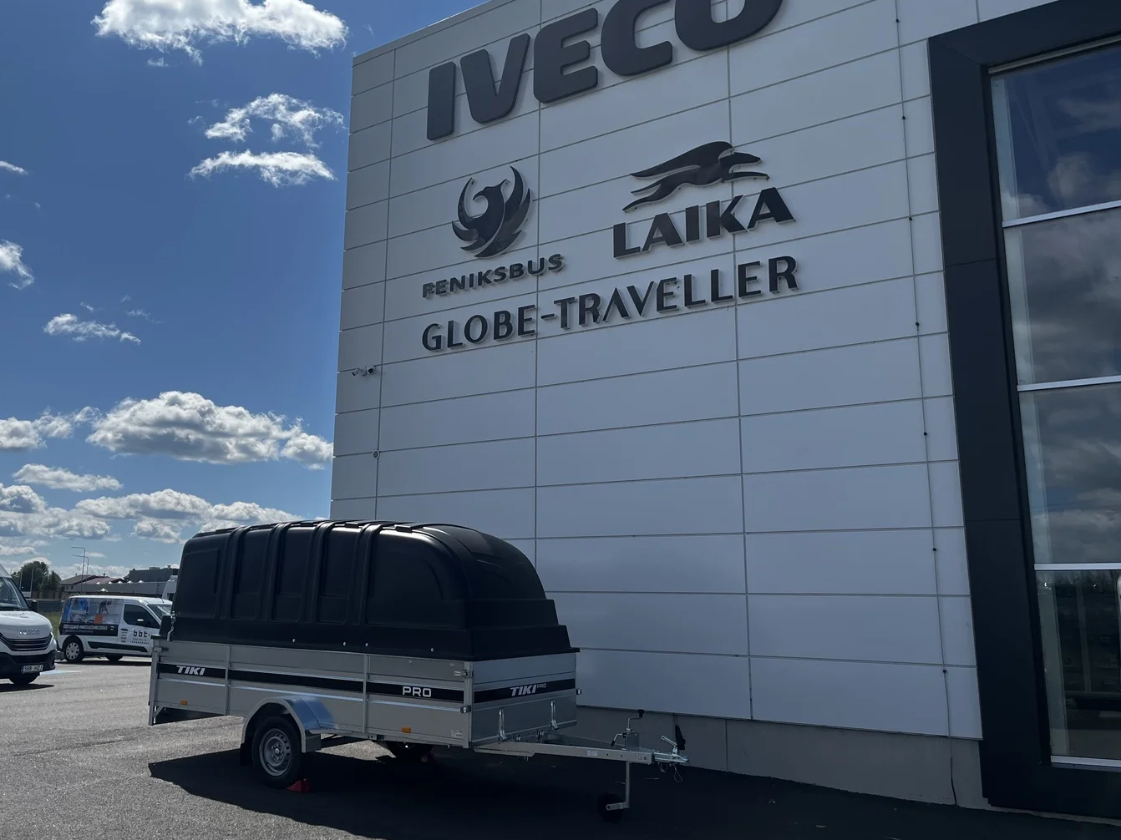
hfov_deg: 58.0
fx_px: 1004
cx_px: 461
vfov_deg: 45.4
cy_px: 397
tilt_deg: +11.9
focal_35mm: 31
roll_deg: -1.6
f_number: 1.6
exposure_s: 1/6897
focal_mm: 5.1
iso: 50
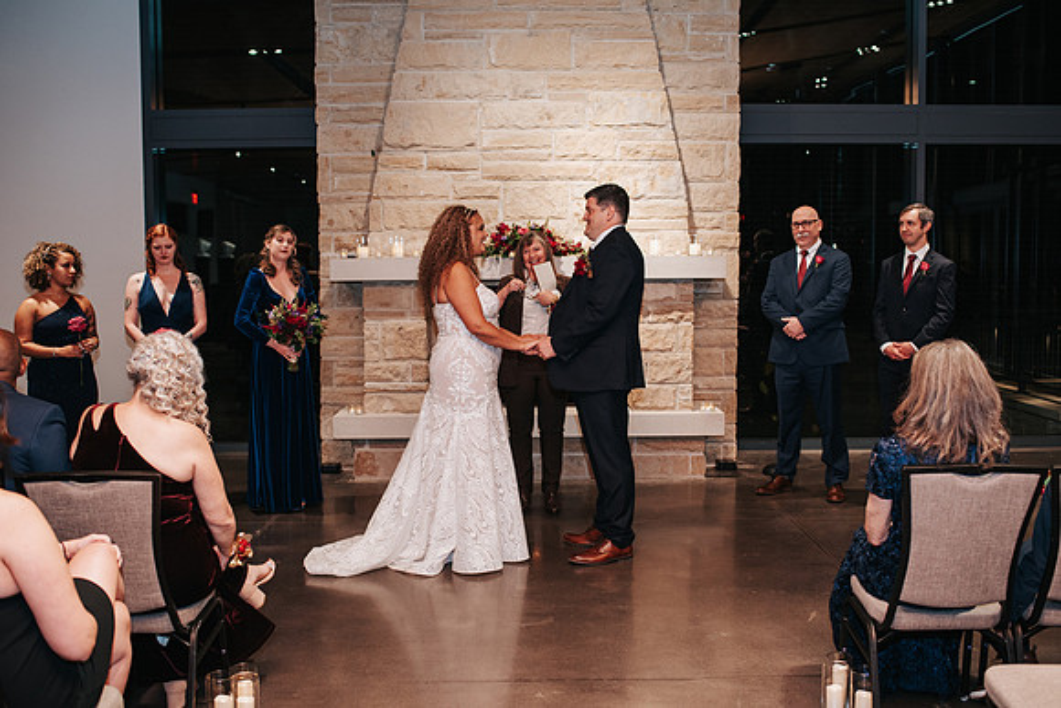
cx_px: 533
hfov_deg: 52.9
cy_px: 354
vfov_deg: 36.7
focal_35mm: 36
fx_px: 1066
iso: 1000
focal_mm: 35
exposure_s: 1/200
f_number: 2.8
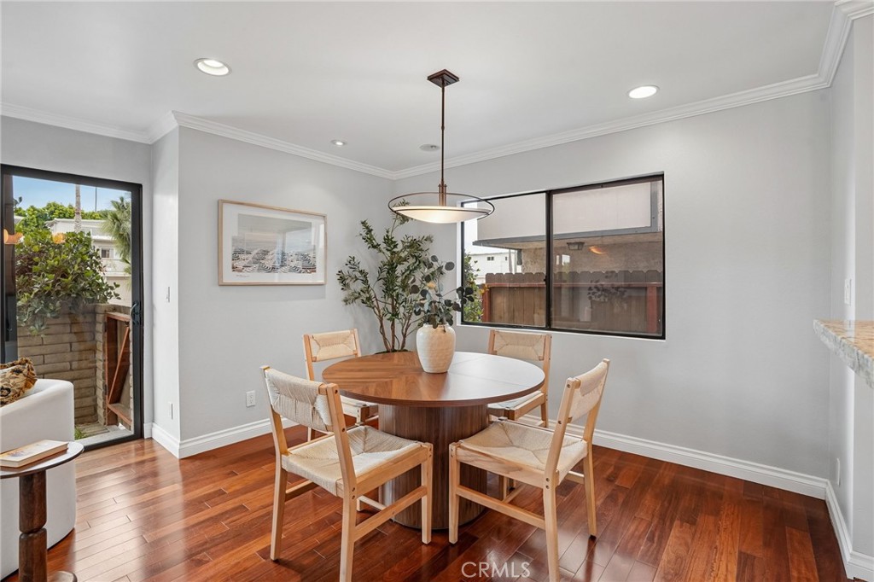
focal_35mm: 16
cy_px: 291
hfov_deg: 96.8
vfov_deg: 73.7
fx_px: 388
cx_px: 437
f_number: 8
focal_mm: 16
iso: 400
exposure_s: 1/25
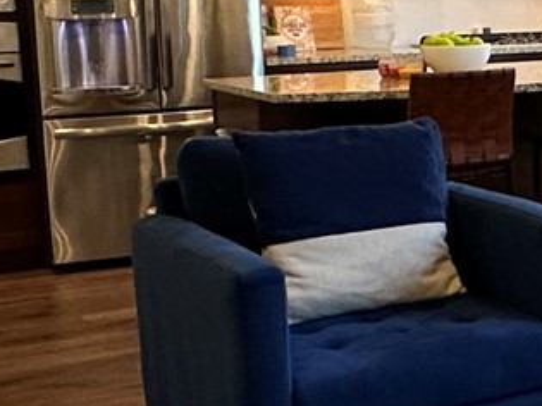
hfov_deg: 17.6
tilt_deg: -6.4
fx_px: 1424
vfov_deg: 16.2
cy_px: 122
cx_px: 964
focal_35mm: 91
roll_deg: -0.3
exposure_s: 1/120
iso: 160
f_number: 2.2
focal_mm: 2.22
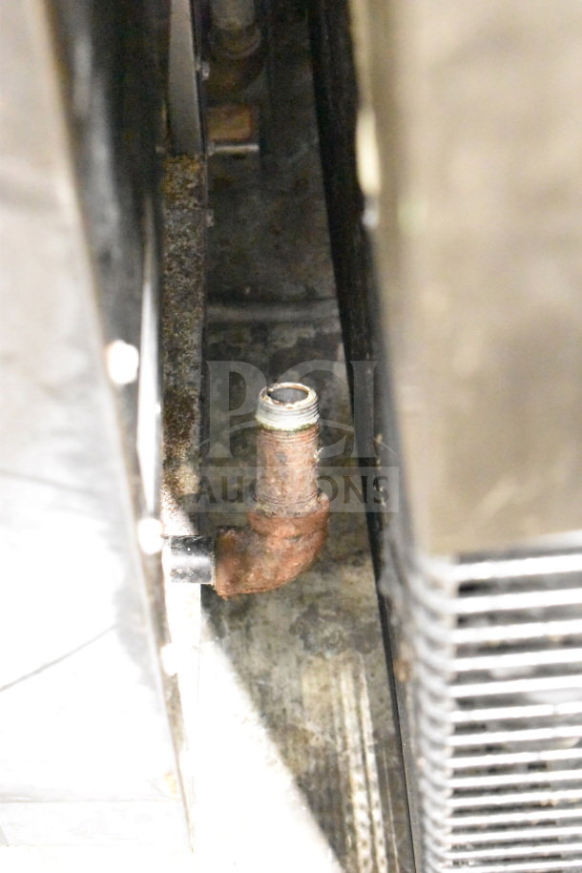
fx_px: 2000
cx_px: 291
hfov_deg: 16.6
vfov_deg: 24.6
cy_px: 436
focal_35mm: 82
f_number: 5.6
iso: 25600
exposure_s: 1/60
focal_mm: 55
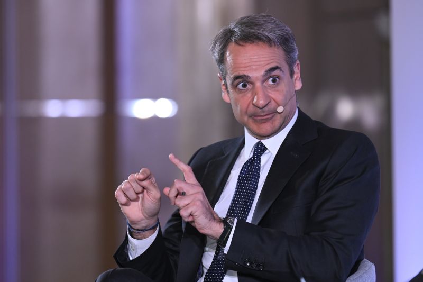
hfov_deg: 4.3
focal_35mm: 480
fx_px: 5638
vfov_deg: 2.9
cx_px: 212
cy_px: 141
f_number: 6
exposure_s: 1/250
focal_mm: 480
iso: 2800
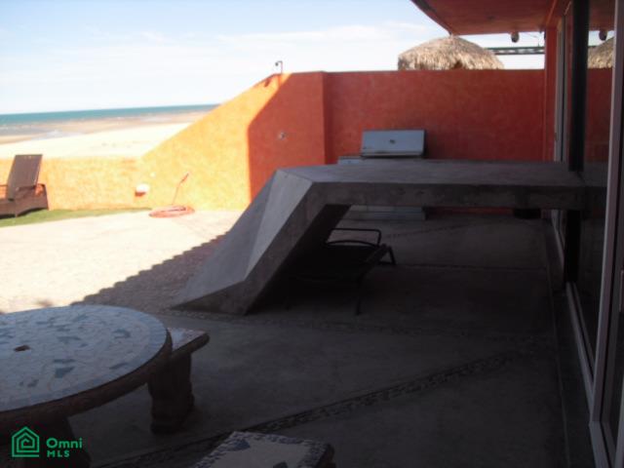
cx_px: 312
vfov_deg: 39.7
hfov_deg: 51.4
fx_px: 649
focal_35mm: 36
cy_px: 234
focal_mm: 6.3
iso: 100
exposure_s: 1/125
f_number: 7.8
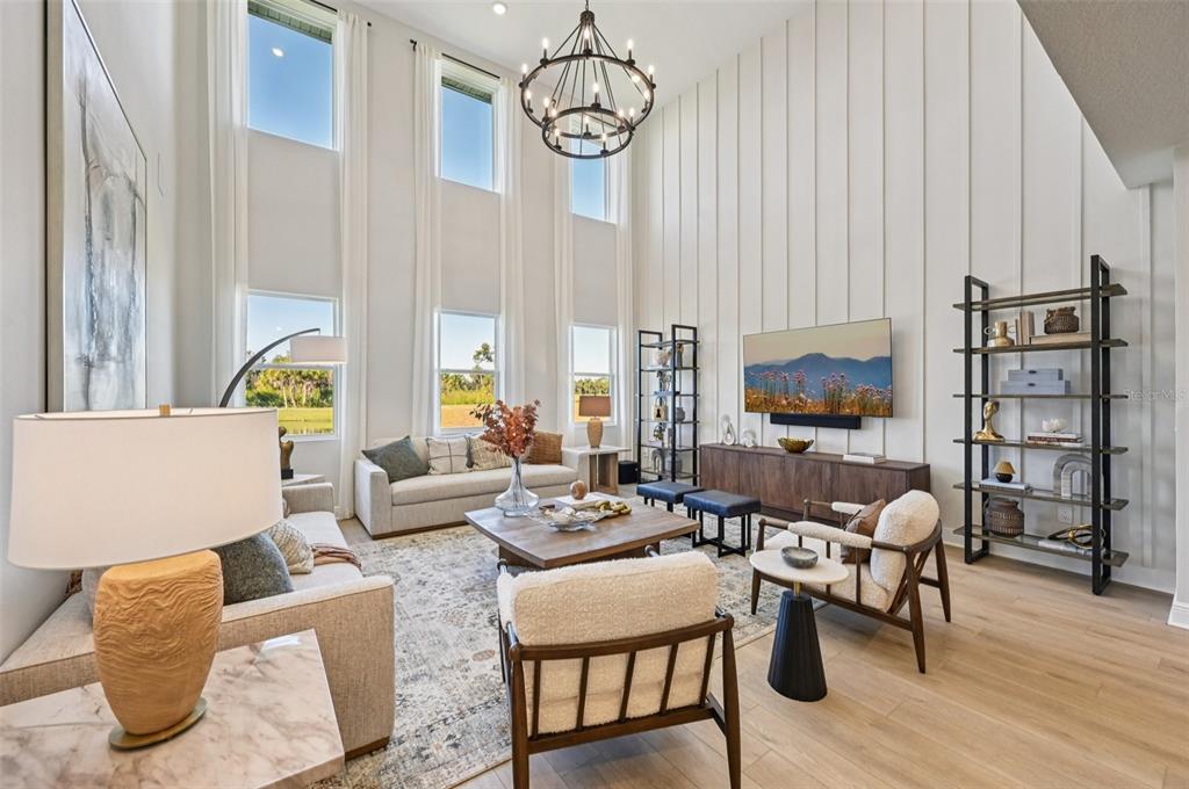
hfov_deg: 104.3
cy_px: 394
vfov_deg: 81.1
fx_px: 462
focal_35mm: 14
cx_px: 594
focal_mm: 14
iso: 400
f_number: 8
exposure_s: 1/125
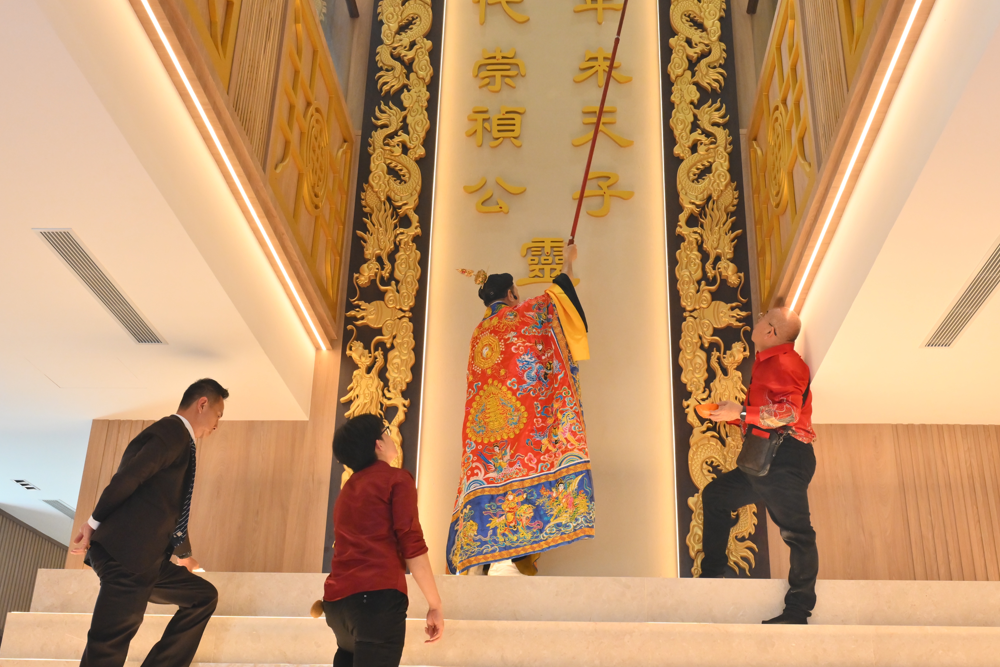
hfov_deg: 44.5
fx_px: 1222
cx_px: 523
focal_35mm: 44
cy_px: 212
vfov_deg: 30.2
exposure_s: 1/125
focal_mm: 30
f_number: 8
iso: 1600
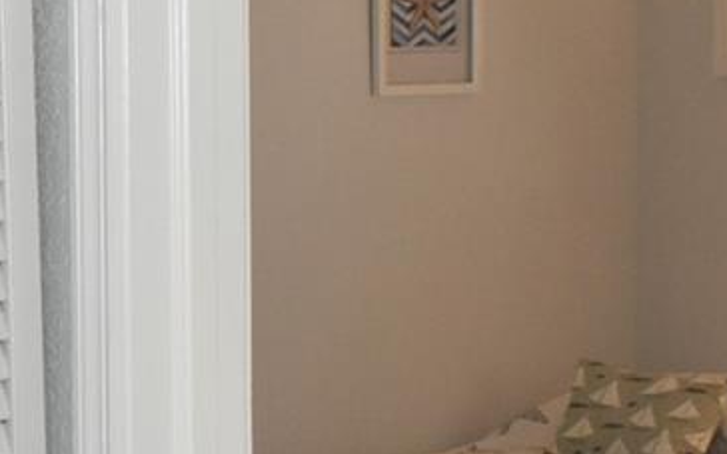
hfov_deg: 17.0
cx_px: 78
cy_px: 276
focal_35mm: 121
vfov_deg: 10.8
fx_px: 2396
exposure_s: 1/60
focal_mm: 18
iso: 1400
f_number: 9
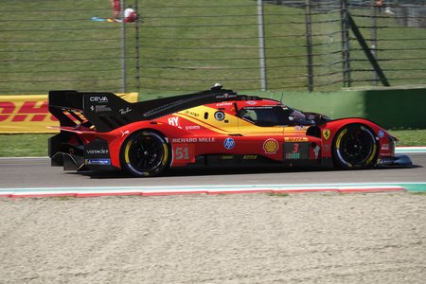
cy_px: 142
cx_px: 213
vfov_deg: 6.9
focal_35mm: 200
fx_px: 2366
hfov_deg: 10.3
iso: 100
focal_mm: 73.24
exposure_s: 1/1000
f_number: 4
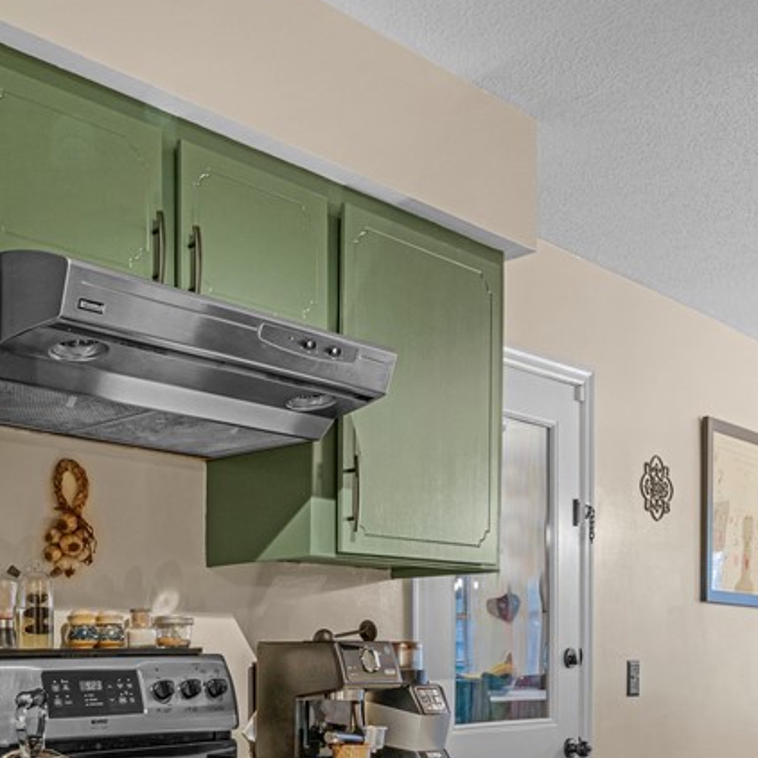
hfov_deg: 42.3
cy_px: 622
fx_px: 894
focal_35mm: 36
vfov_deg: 43.5
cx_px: 81
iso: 250
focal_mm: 11
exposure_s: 1/1.67
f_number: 7.1
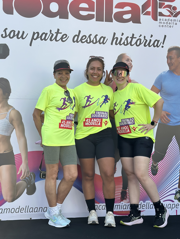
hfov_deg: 24.0
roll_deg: -0.2
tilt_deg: +2.0
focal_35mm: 61
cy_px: 129
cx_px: 70
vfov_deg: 31.7
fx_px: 423
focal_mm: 6.86
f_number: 1.78
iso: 80
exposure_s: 1/1695
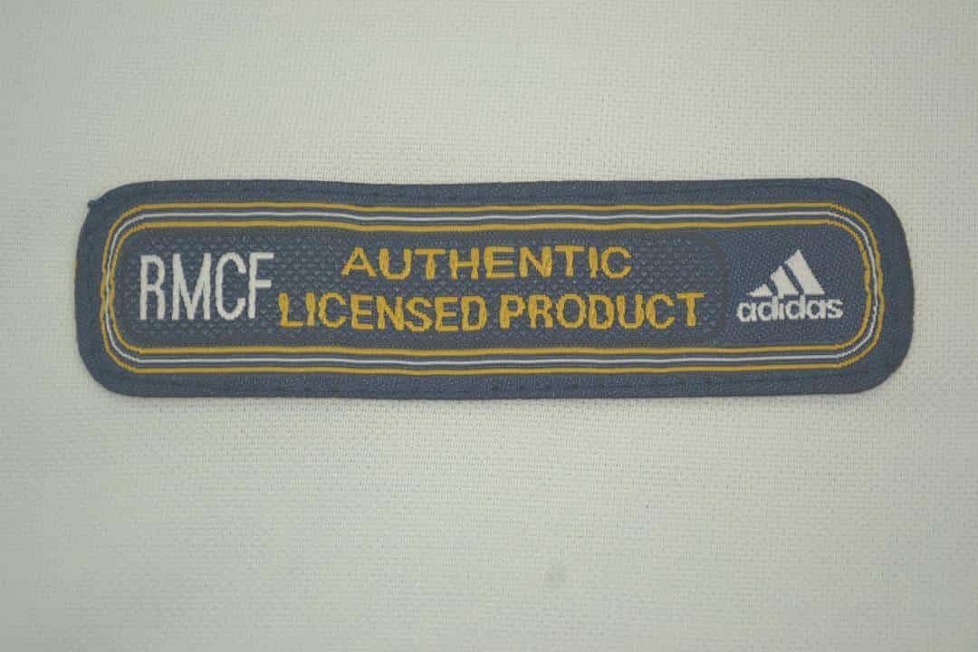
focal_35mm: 82
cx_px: 489
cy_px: 326
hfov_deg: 24.6
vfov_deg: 16.6
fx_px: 2241
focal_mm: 55
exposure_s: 1/80
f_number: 5.6
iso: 200
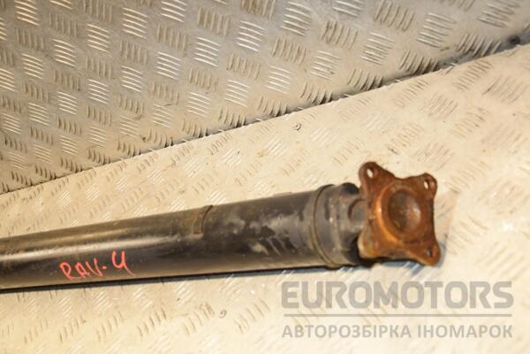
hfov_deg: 43.6
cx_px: 265
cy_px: 177
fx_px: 662
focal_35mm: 45
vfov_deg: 29.9
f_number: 5
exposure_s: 1/200
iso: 800
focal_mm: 30
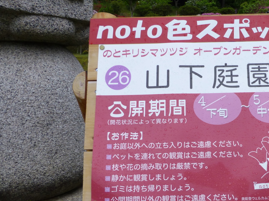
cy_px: 116
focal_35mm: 39
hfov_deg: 45.5
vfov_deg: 36.7
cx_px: 214
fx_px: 303
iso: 100
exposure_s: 1/320
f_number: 4
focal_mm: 4.3
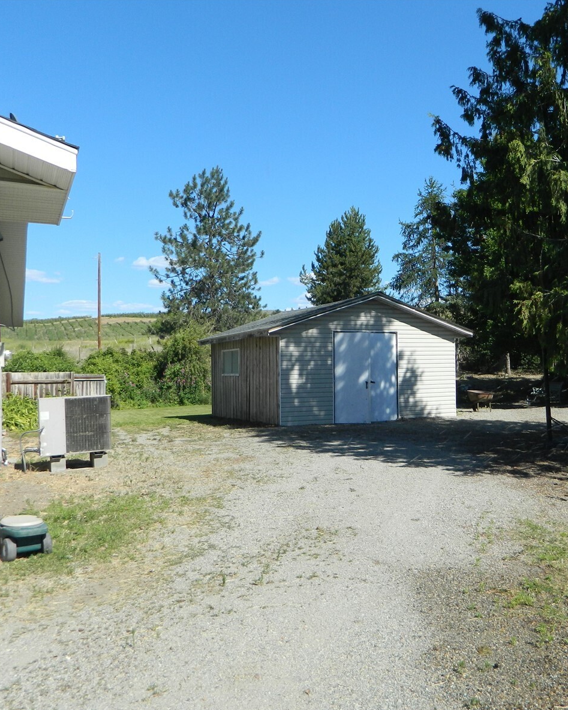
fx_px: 693
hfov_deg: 44.1
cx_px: 367
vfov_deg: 54.2
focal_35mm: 33
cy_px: 358
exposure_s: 1/125
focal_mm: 4.5
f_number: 8.7
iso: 80
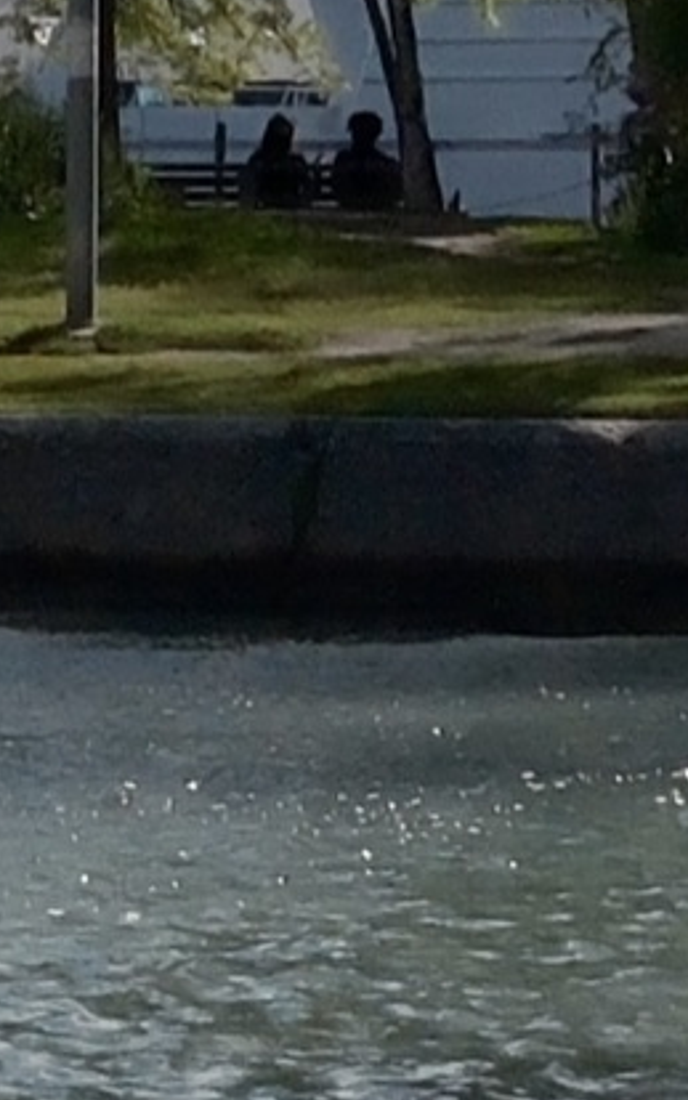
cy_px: -105
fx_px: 4647
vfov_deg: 13.2
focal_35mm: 155
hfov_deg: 7.5
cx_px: -1307
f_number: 9
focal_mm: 23
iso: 1000
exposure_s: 1/2200
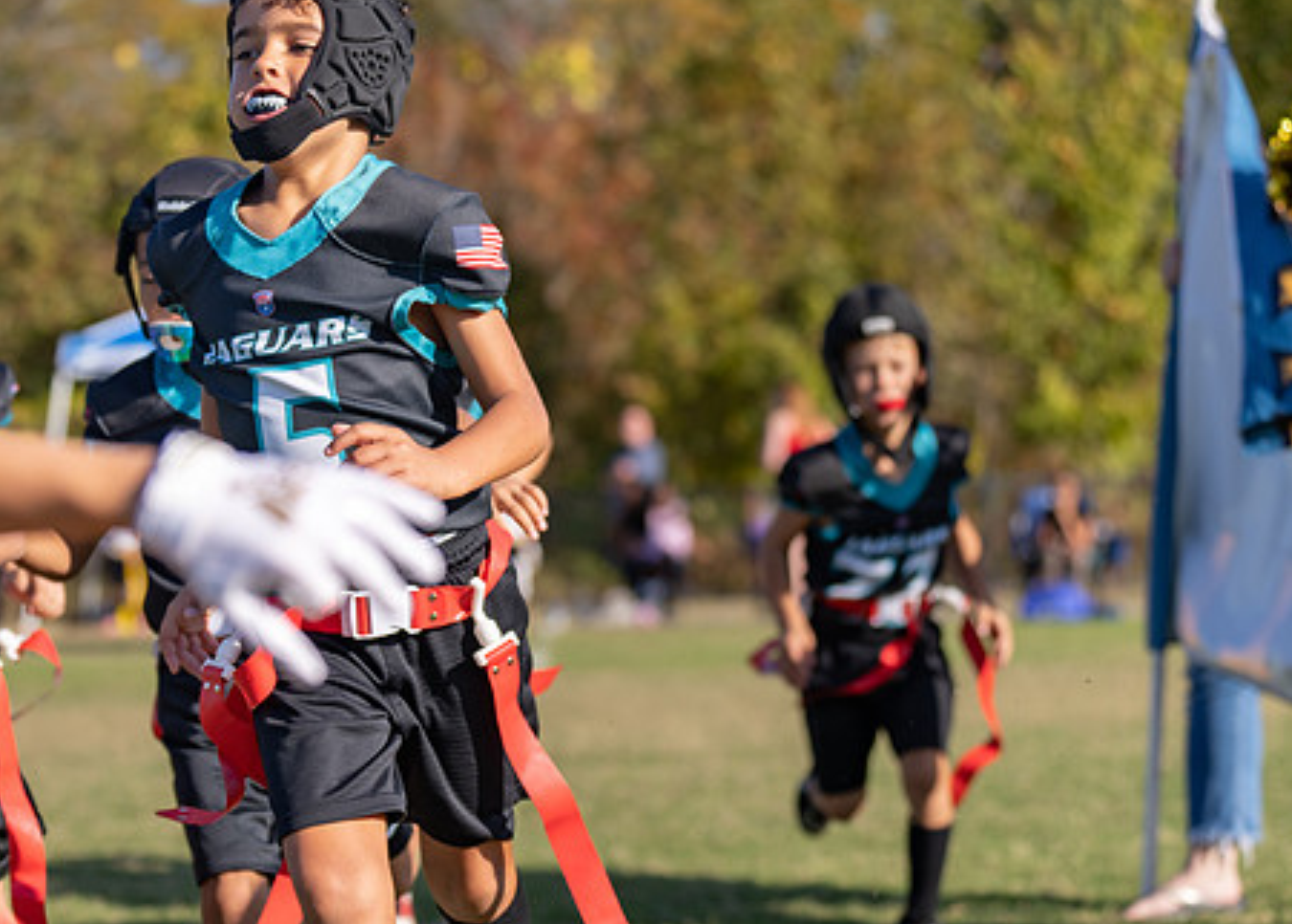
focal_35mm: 108
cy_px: 520
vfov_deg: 13.3
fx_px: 3965
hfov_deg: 18.5
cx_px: 524
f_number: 2.8
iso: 100
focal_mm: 70
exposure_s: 1/2000
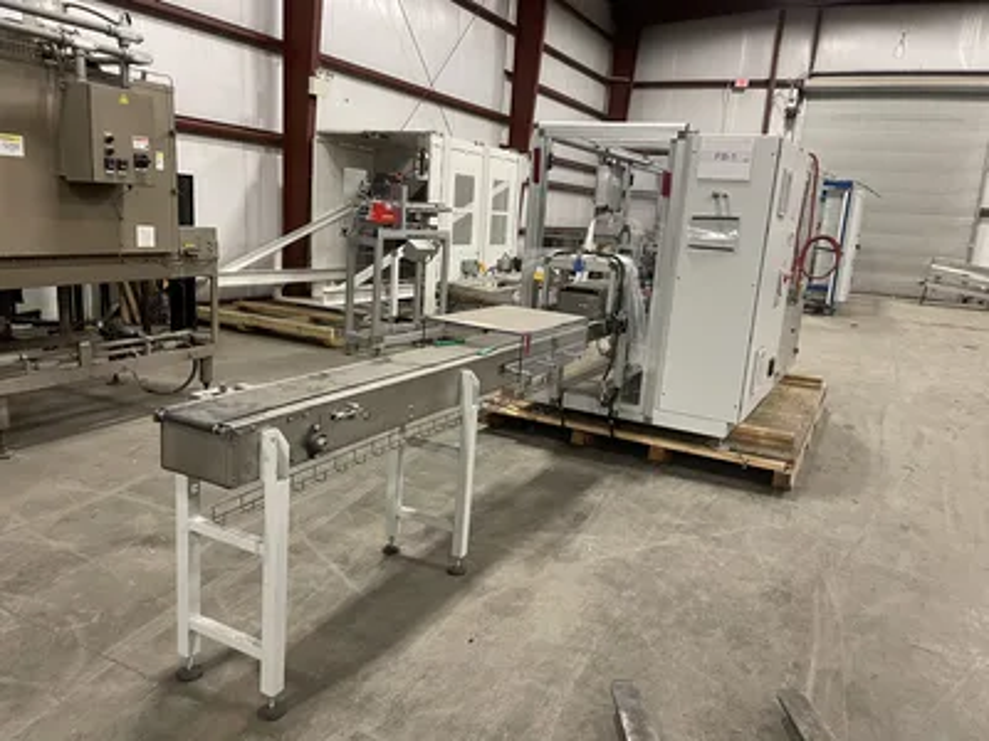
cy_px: 370
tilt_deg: -12.3
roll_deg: -2.7
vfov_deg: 53.1
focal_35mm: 26
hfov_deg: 67.3
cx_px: 494
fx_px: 743
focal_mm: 4.2
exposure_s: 1/60
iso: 200
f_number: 1.6
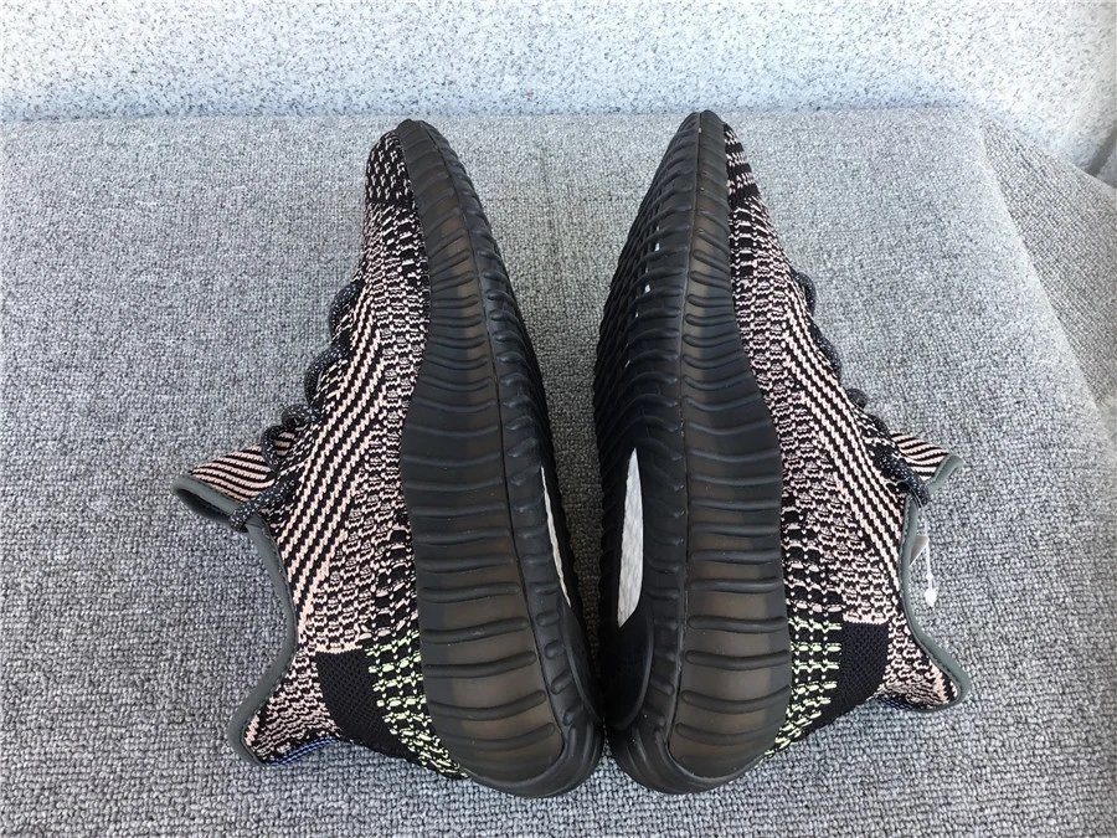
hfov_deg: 58.4
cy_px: 419
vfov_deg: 45.4
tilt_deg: -55.2
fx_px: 1000
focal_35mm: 31
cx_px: 558
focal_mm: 3.3
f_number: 2.4
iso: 32
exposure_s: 1/100
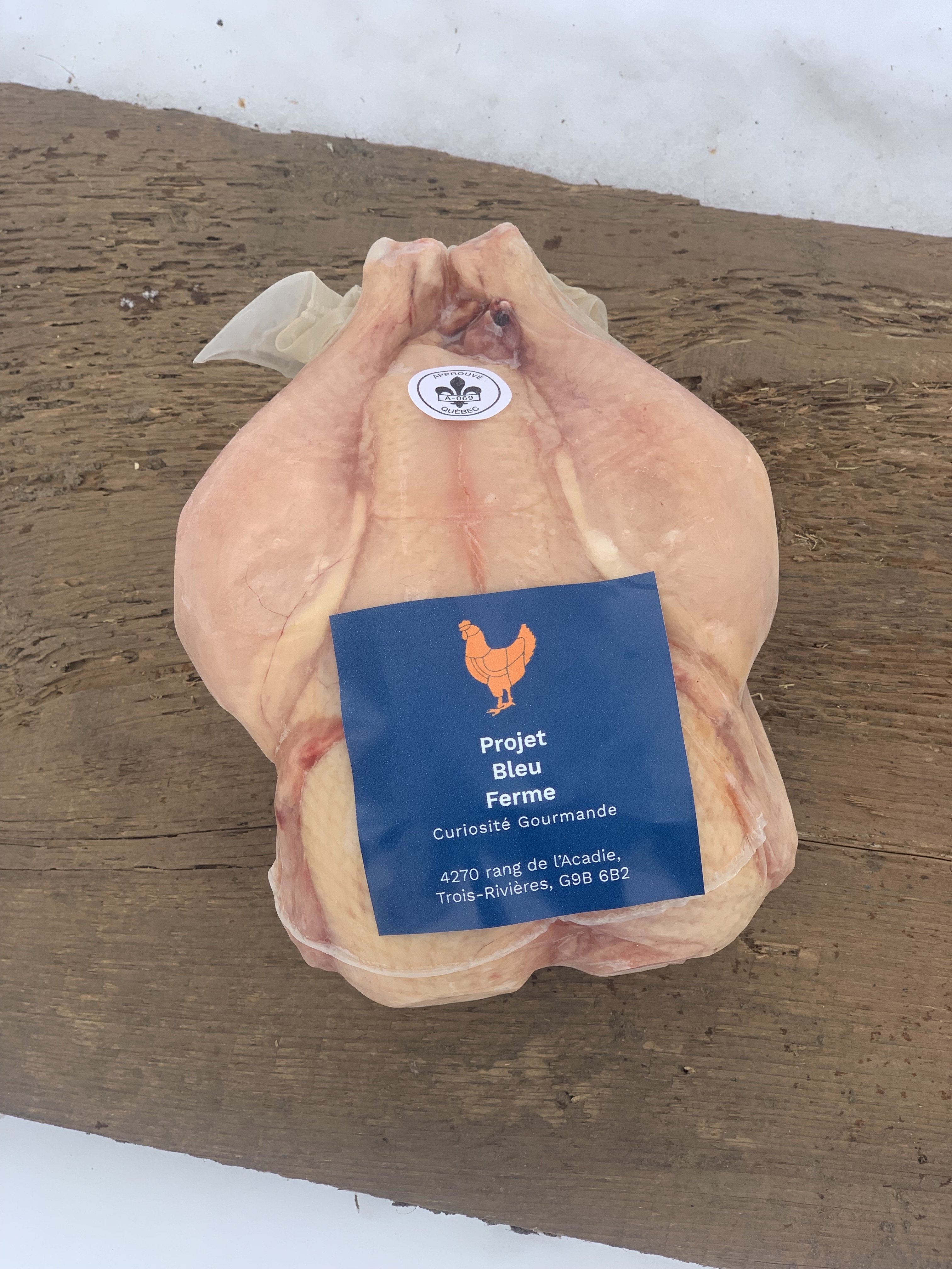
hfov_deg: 28.0
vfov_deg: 36.8
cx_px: 476
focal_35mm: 52
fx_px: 1907
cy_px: 634
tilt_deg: -73.7
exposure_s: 1/727
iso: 16
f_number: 2.4
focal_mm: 6
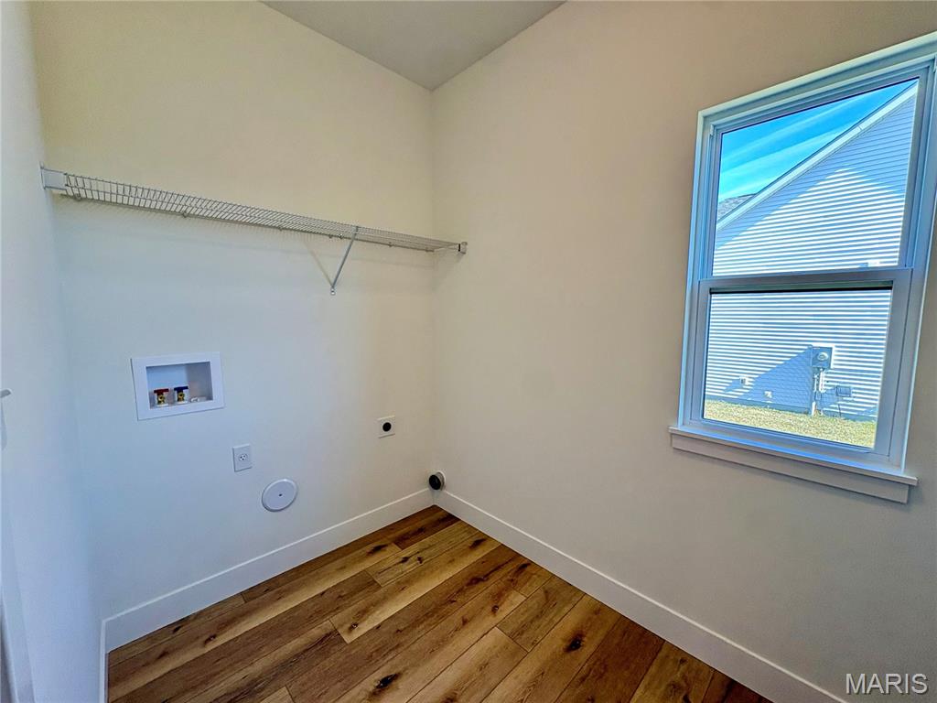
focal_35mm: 14
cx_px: 468
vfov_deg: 85.7
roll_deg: +0.1
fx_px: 379
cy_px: 352
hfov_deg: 102.1
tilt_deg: -5.7
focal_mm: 2.22
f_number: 2.2
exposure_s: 1/120
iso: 100
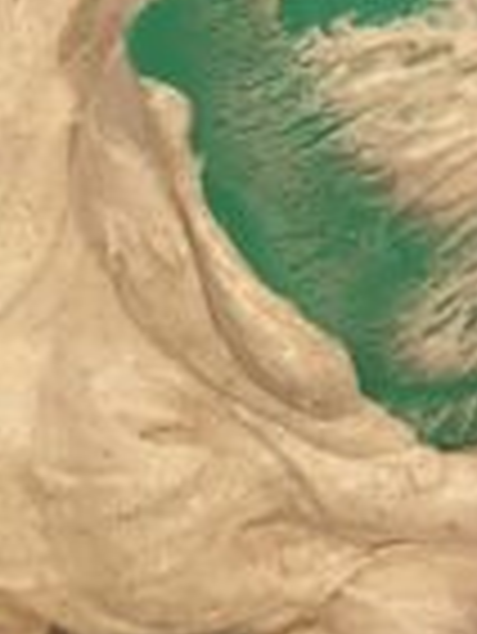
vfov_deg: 20.9
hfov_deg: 16.0
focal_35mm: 92
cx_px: 119
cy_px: 76
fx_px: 1688
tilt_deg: -71.5
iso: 400
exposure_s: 1/33
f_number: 1.8
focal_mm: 4.25
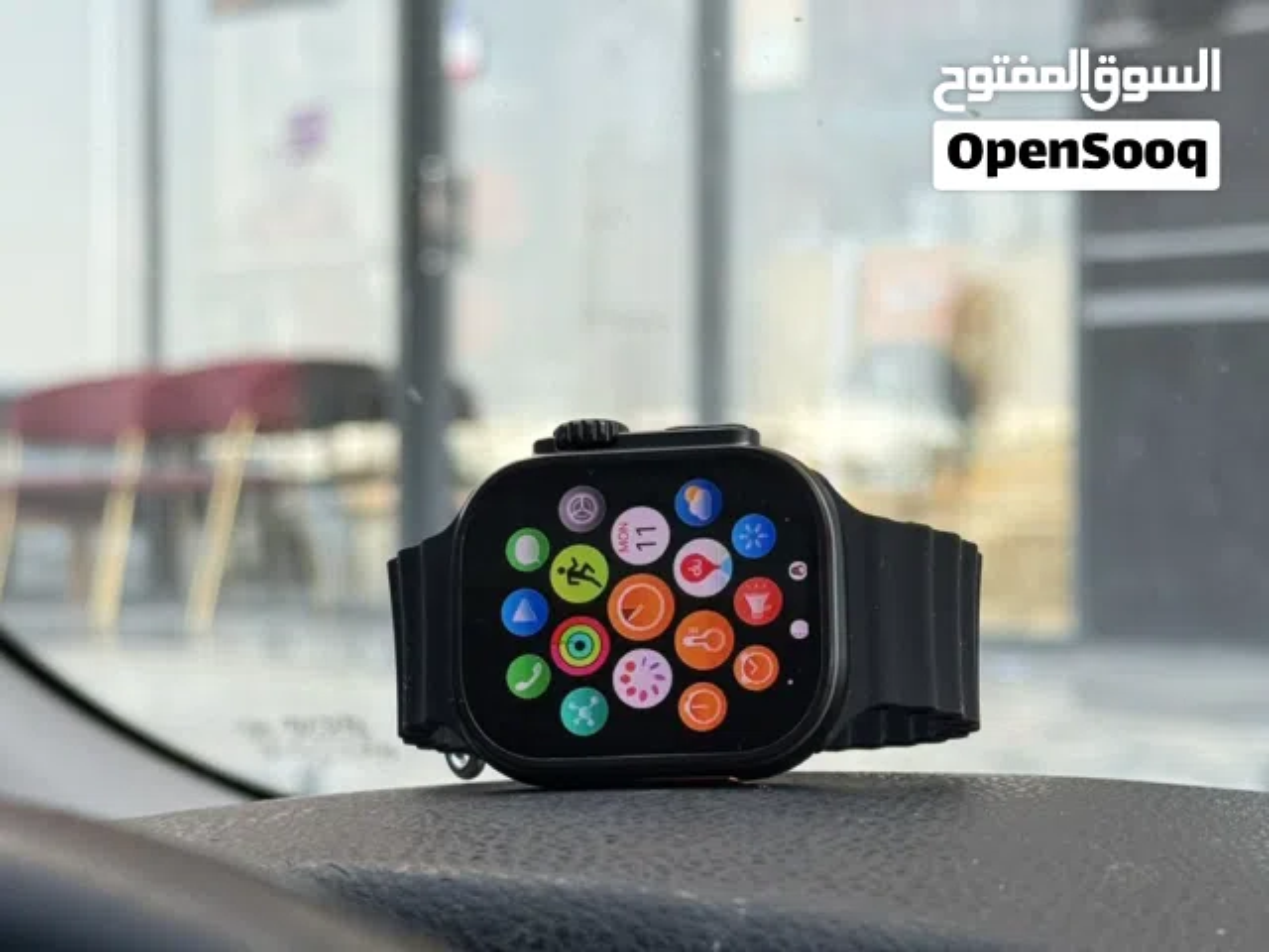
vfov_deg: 38.7
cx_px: 634
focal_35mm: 37
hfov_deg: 50.1
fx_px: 1356
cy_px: 476
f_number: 1.78
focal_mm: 6.76
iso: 64
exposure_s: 1/726
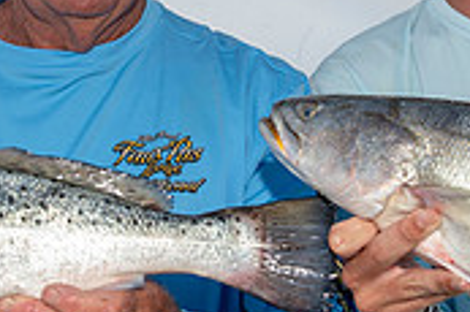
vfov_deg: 13.1
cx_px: 217
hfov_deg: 19.7
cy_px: 117
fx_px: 1356
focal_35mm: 104
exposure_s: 1/125
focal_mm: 31
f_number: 7.1
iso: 50
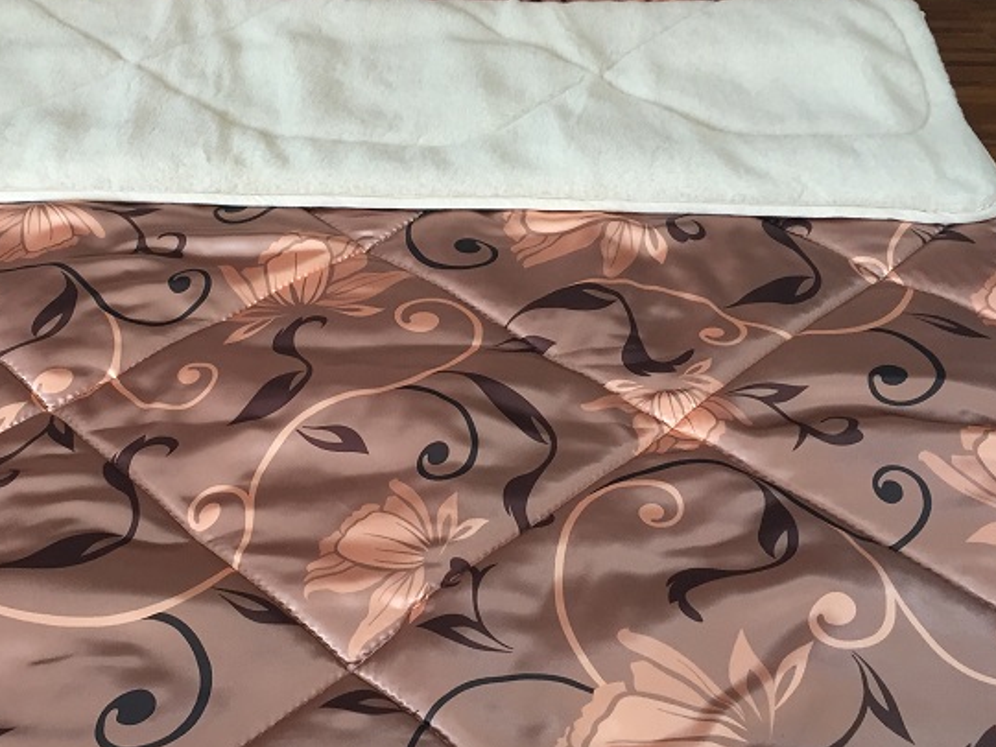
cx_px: 371
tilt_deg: -38.4
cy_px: 290
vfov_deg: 33.5
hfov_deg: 43.5
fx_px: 1237
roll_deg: -0.5
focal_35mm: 43
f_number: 2.2
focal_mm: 4.15
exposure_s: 1/33
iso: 100
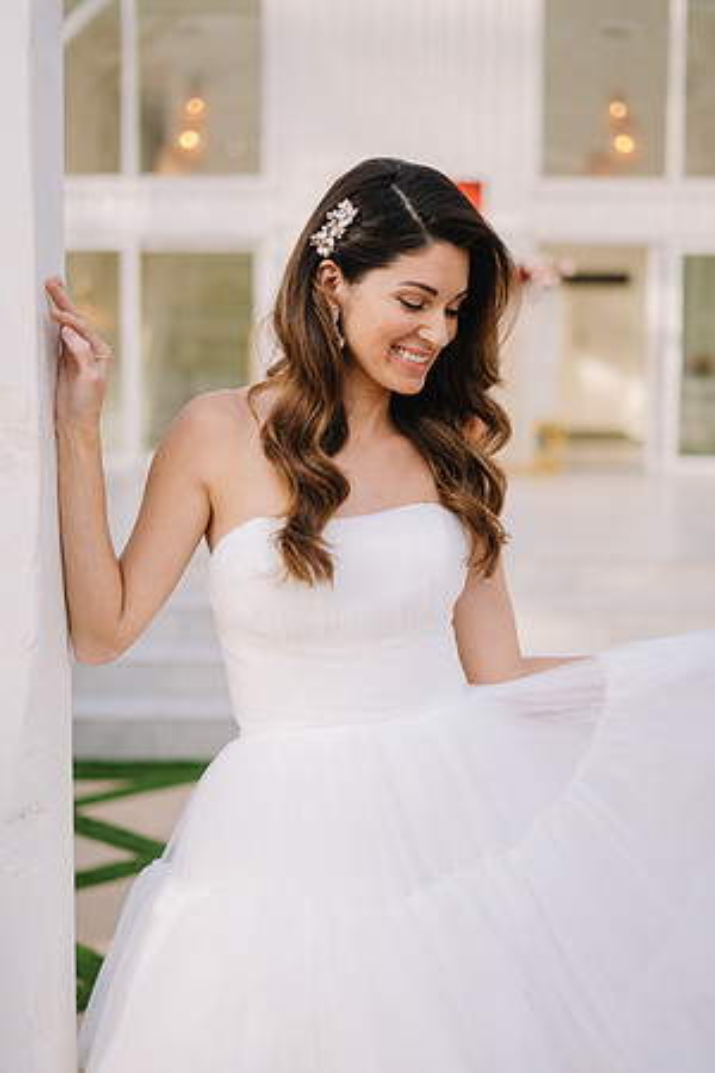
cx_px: 358
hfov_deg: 27.0
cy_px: 536
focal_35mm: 50
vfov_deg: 39.6
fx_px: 1489
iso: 64
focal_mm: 50
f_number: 2
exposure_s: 1/200
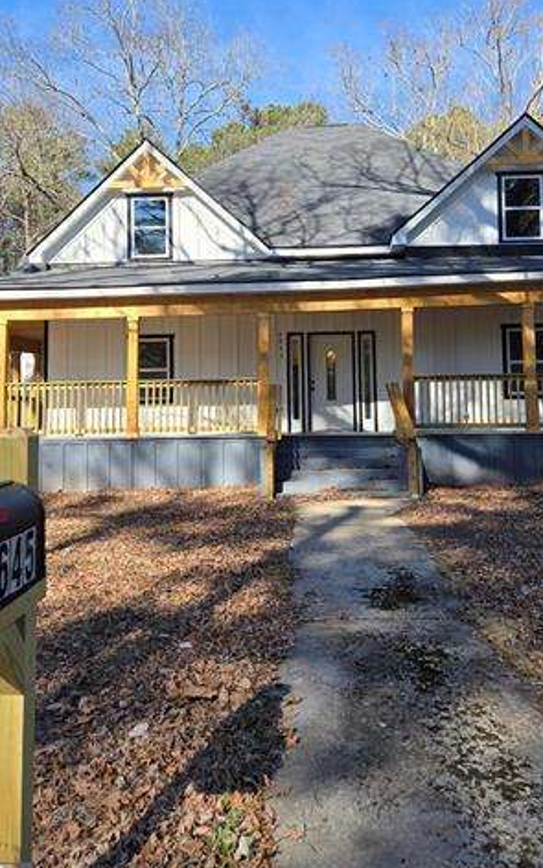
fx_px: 734
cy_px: 366
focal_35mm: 31
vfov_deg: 60.9
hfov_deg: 40.6
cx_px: 282
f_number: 1.8
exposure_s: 1/986
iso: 25
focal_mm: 5.4
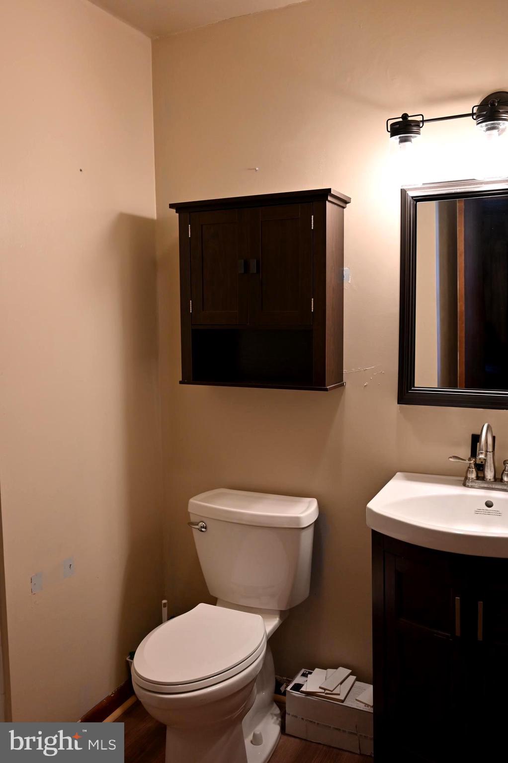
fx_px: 657
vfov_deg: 60.3
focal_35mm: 31
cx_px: 254
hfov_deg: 42.3
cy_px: 382
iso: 560
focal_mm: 31
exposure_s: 1/125
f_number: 4
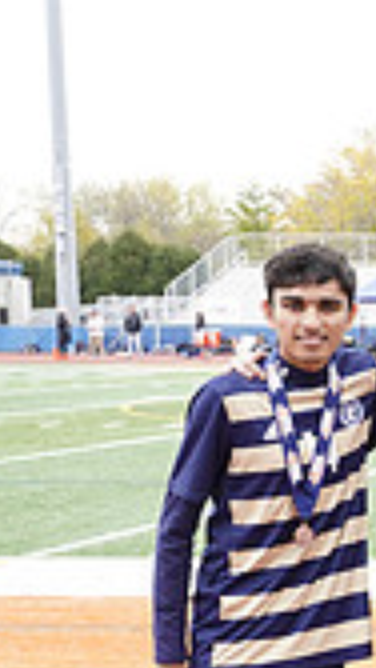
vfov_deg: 17.6
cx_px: 1072
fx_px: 2126
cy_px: 594
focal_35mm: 120
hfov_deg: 8.6
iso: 800
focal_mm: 33
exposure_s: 1/200
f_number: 6.3
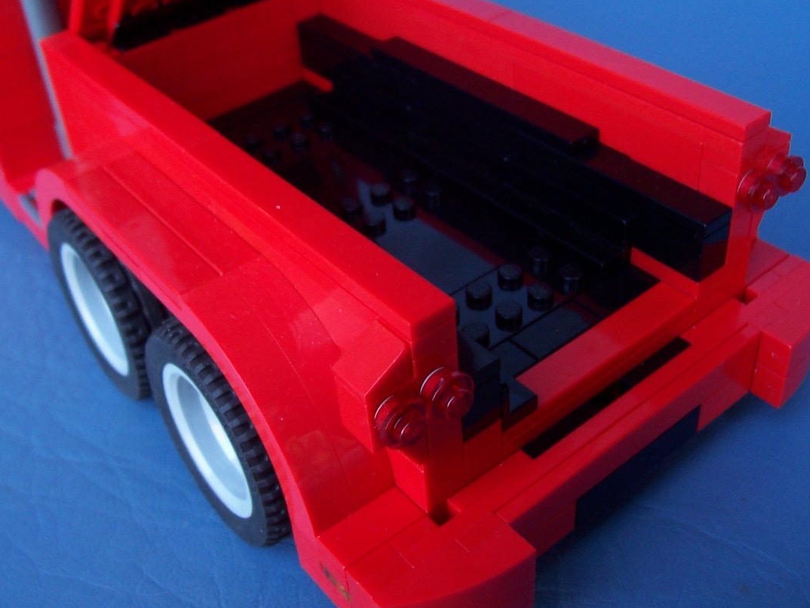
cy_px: 266
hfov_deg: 44.7
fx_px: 983
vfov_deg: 34.3
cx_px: 357
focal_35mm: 42
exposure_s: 1/45
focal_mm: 5.6
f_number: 2.8
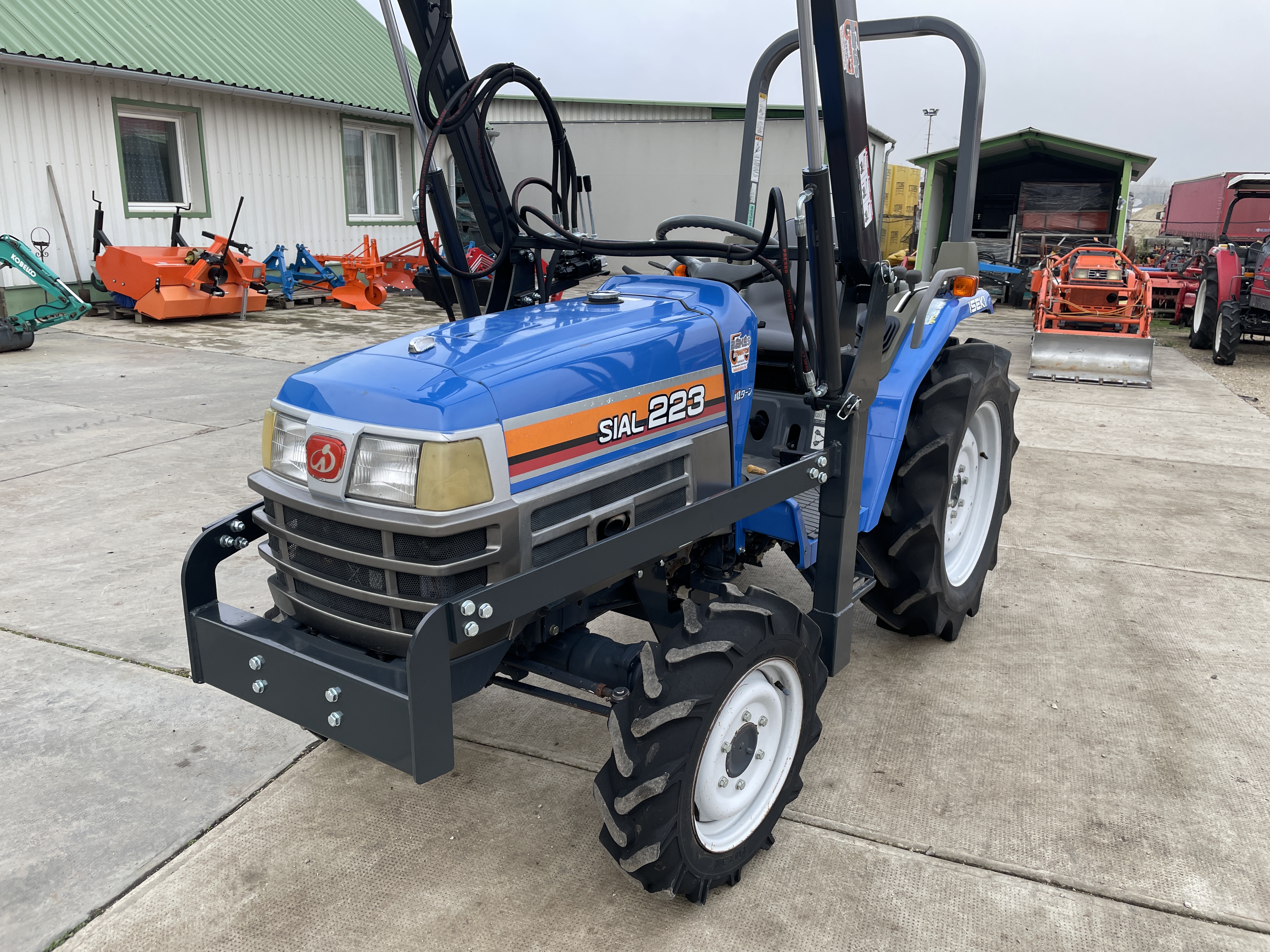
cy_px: 476
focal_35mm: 26
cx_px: 635
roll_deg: -1.0
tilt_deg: -16.3
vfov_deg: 53.1
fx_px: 954
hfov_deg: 67.3
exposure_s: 1/121
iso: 40
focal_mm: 4.2
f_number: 1.6
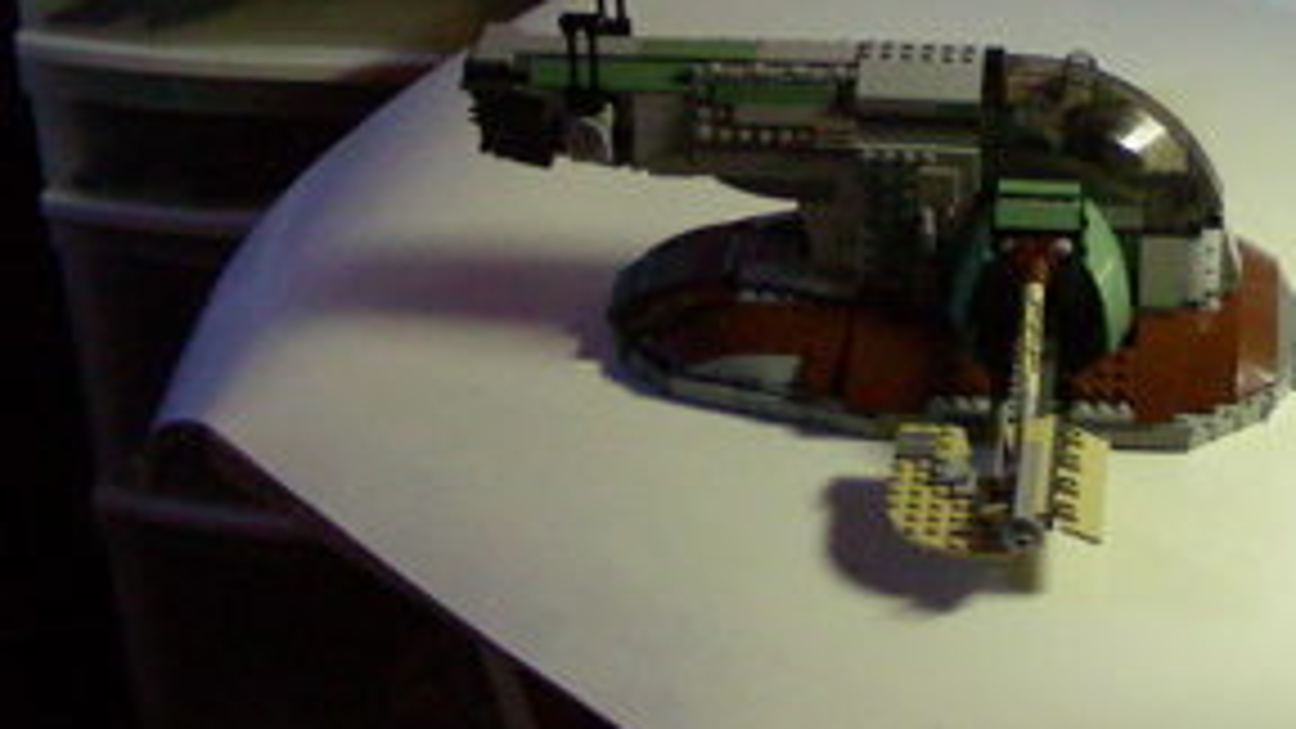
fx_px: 3162
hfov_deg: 22.2
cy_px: 90
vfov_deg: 13.1
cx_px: 1332
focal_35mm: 92
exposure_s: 1/20
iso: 400
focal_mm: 6.3
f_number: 3.5
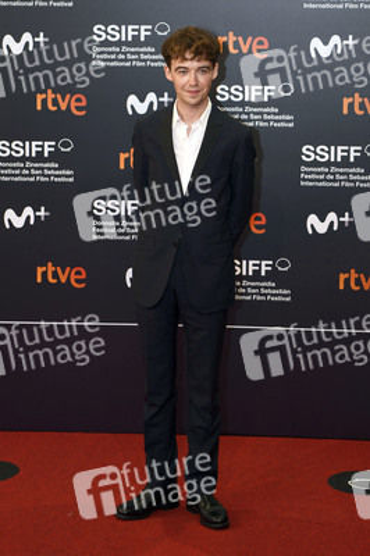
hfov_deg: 19.4
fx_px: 1081
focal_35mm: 70
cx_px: 185
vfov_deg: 28.9
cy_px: 278
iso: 400
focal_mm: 70
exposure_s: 1/500
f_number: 3.2
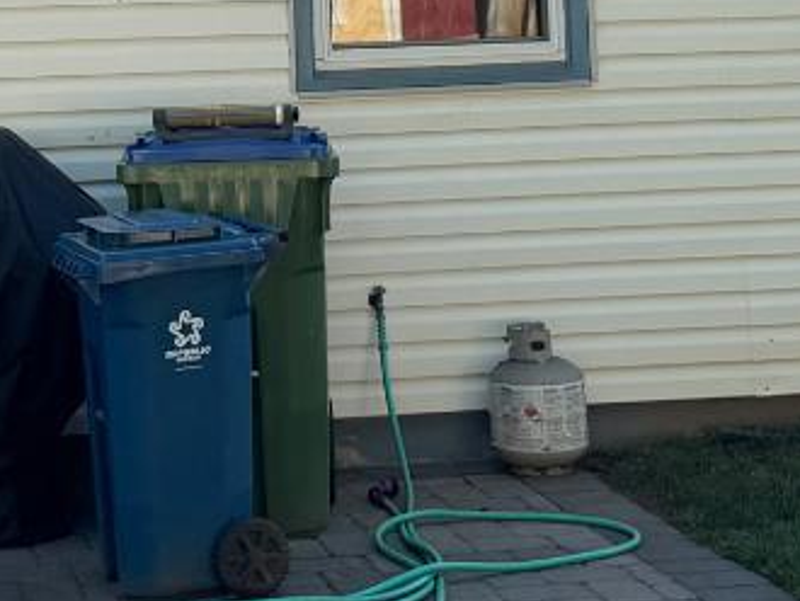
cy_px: -236
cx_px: 245
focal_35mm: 109
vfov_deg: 13.0
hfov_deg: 18.0
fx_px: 2521
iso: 80
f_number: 1.78
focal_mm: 6.76
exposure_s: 1/1075
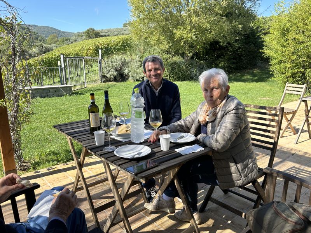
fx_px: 234
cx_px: 156
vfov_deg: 53.1
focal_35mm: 26
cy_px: 116
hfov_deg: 67.3
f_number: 1.5
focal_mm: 5.7
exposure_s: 1/1266
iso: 50
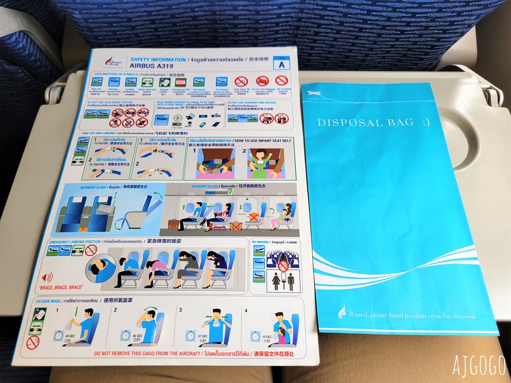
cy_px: 192
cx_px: 256
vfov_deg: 53.1
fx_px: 384
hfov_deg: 67.3
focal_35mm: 26
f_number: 1.8
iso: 40
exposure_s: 1/120
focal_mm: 5.4
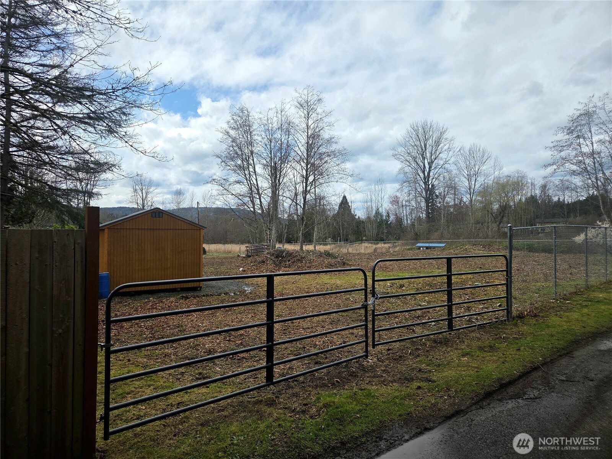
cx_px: 306
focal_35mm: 23
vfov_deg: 58.9
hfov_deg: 73.9
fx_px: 407
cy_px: 230
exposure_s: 1/10000
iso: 80
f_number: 1.8
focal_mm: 5.4
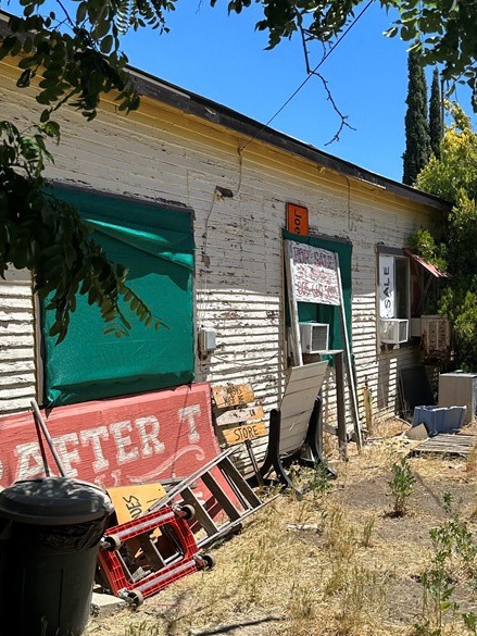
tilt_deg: -1.3
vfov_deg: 44.6
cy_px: 379
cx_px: 353
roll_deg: +0.0
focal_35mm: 42
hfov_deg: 33.7
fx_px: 771
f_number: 1.78
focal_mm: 6.86
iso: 80
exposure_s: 1/5000
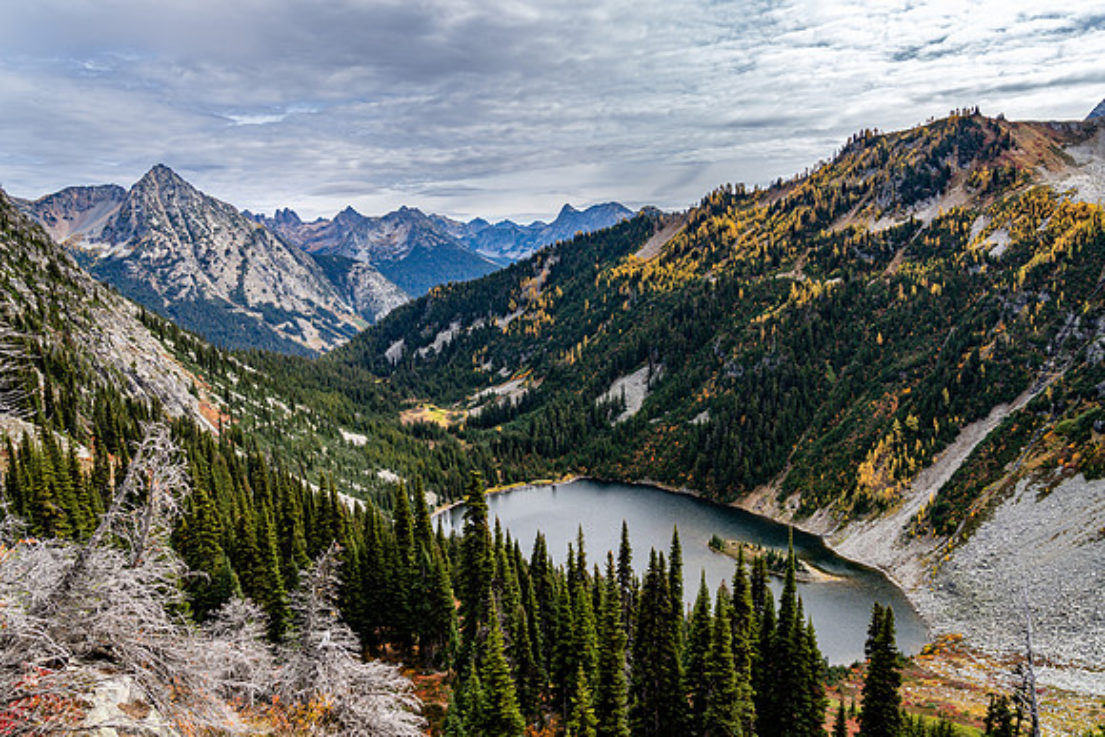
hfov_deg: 73.7
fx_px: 737
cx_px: 552
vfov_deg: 53.2
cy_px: 368
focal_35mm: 24
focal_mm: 24
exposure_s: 1/160
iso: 100
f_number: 7.1
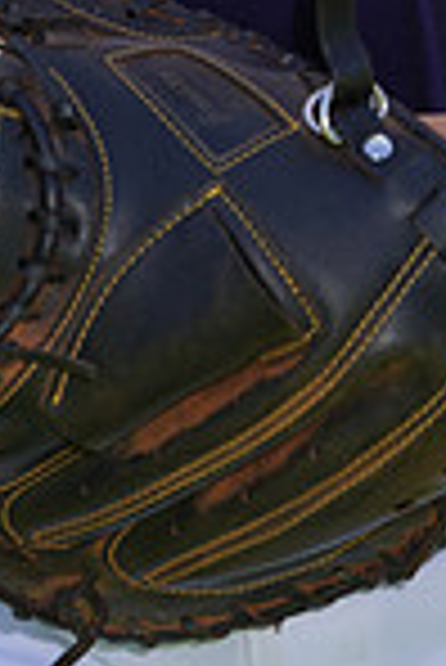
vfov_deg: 2.1
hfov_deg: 1.4
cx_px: 264
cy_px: -464
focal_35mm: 965
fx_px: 17890
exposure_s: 1/250
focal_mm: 247
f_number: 8
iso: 100
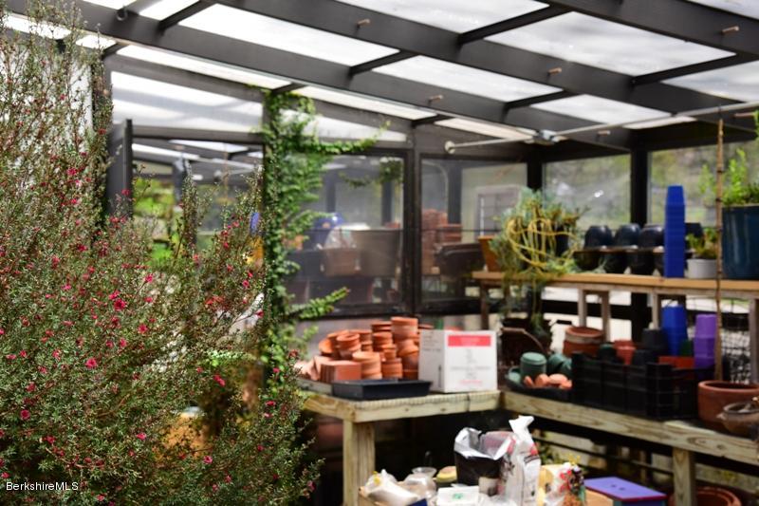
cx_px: 380
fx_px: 1096
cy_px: 253
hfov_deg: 38.2
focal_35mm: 52
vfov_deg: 26.0
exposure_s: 1/640
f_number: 6.3
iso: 500
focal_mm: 52
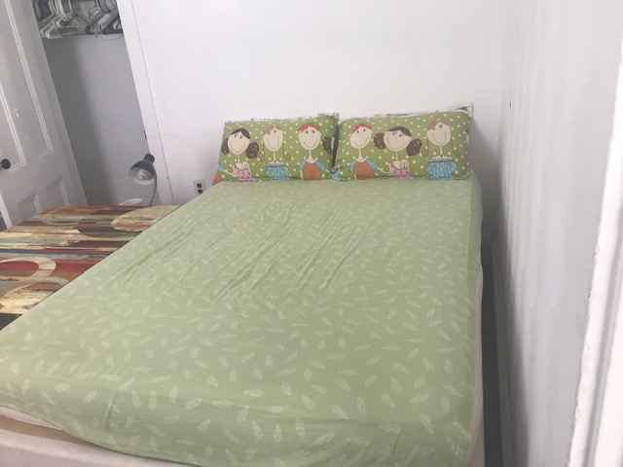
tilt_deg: -22.7
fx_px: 504
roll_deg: +5.6
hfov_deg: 63.4
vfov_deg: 49.7
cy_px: 234
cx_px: 312
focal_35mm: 28
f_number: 1.8
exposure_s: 1/60
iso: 32
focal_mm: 3.99
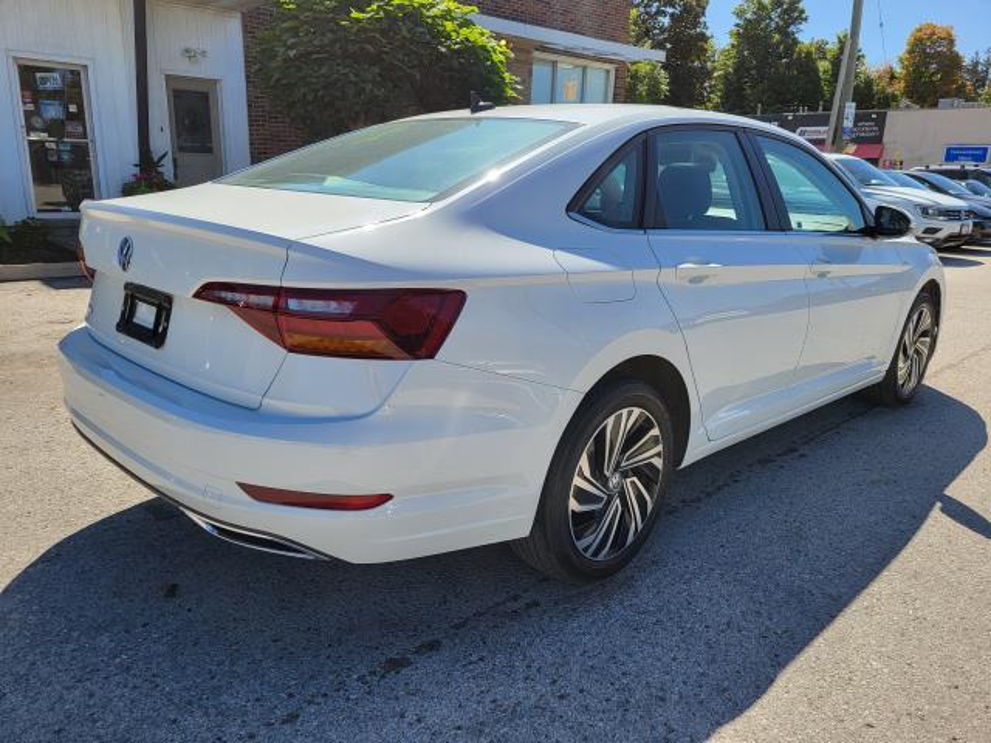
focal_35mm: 26
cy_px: 372
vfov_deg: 53.1
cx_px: 496
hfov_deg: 67.3
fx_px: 744
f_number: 1.8
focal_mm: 5.4
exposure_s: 1/1681
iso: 40
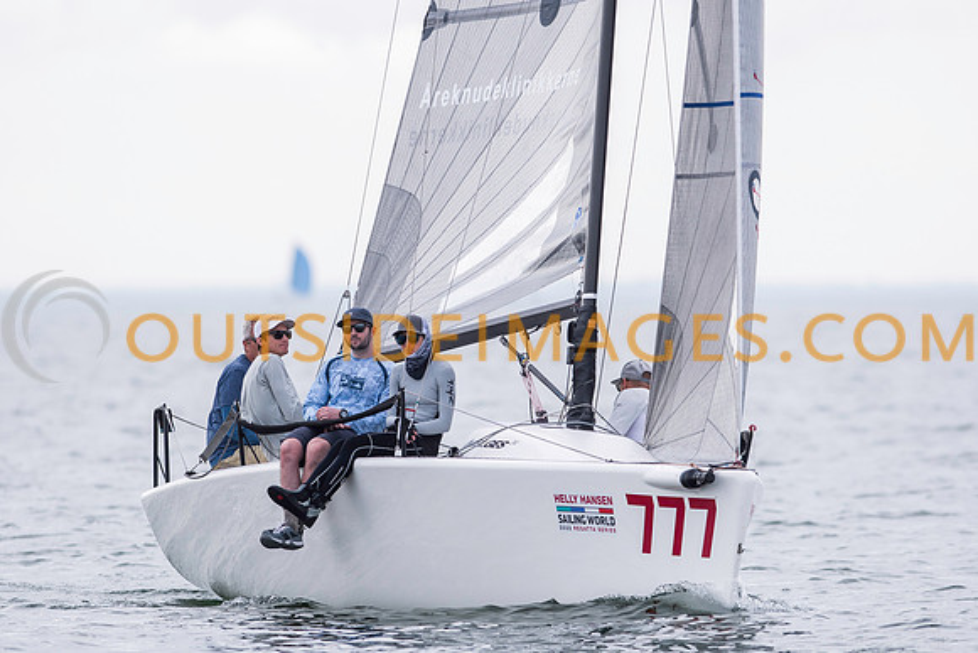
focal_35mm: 530
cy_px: 383
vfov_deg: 2.6
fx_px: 14404
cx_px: 489
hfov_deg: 3.9
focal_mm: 300
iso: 200
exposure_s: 1/2000
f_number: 5
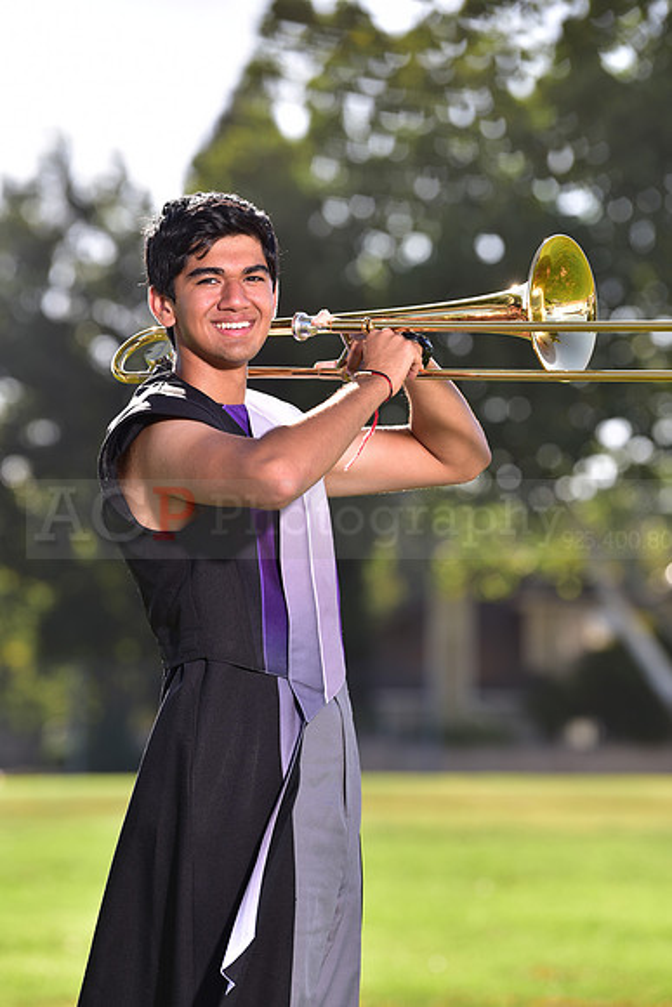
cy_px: 504
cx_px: 336
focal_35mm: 170
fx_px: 4757
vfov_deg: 12.1
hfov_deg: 8.1
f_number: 4.5
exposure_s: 1/250
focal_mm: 170
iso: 80
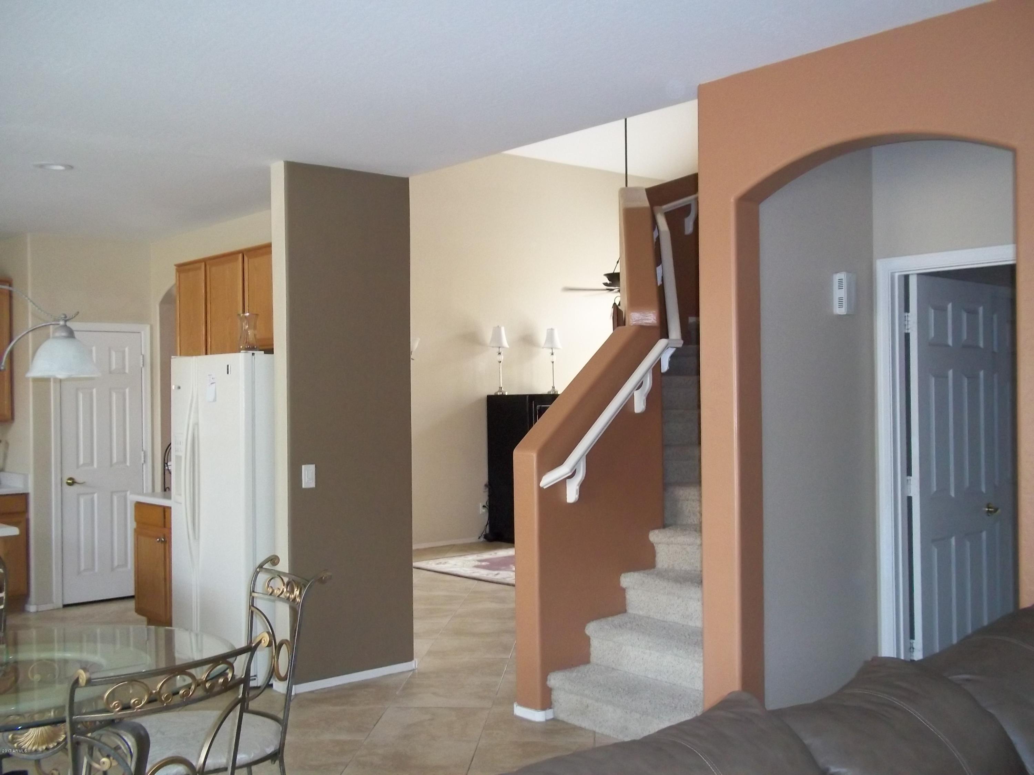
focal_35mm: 36
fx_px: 1075
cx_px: 517
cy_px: 388
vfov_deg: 39.7
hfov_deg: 51.4
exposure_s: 1/40
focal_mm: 6.5
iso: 320
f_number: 3.1
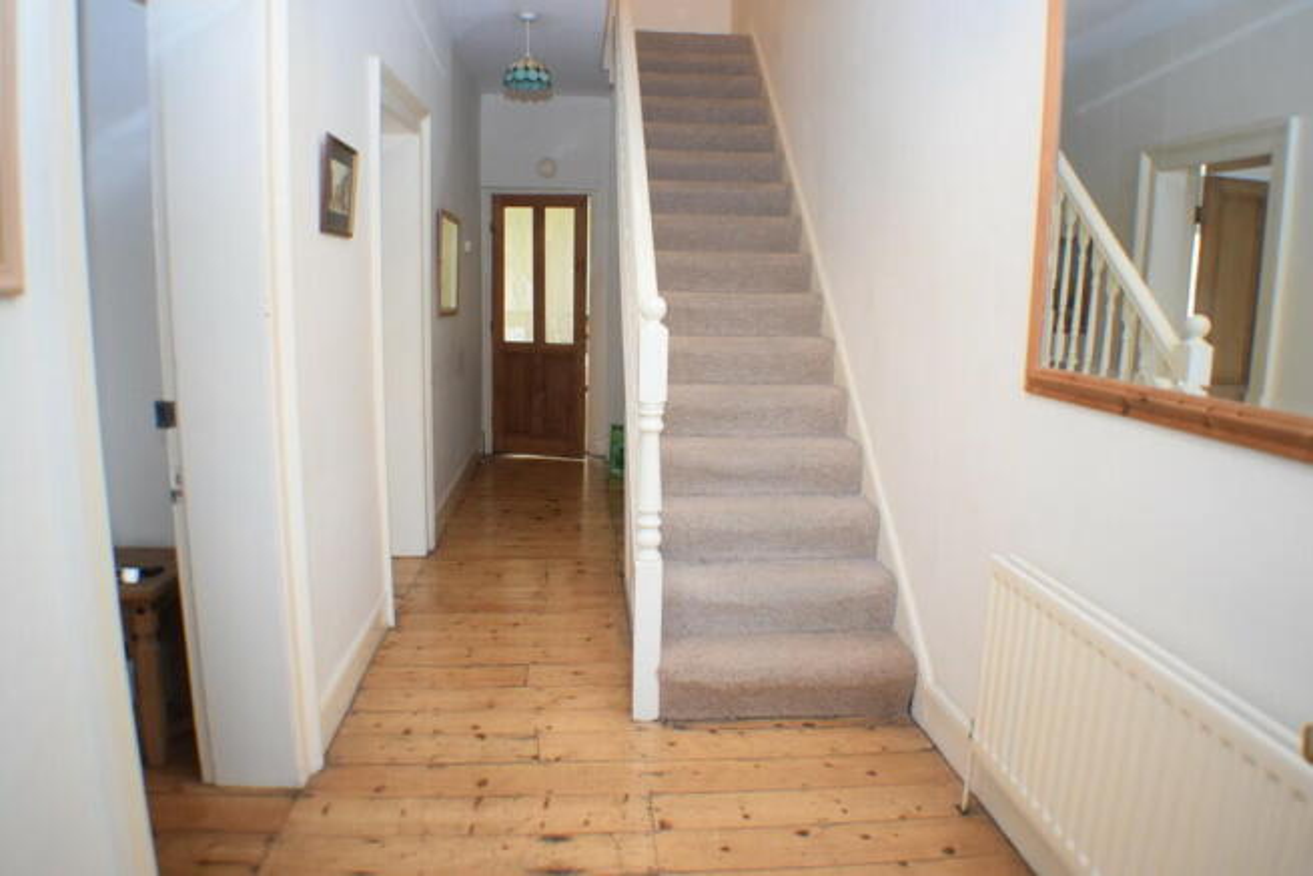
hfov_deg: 59.5
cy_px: 438
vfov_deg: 41.7
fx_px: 1149
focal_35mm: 32
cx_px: 656
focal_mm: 21
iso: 2800
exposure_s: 1/60
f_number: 3.8
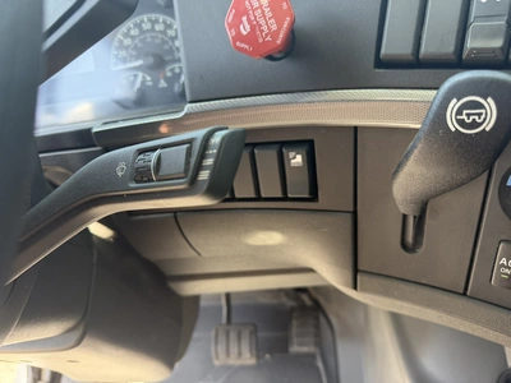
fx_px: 354
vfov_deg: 56.8
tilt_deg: -34.5
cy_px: 192
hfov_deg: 71.6
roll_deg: +12.5
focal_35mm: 24
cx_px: 256
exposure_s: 1/170
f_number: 1.78
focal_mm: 6.76
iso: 160
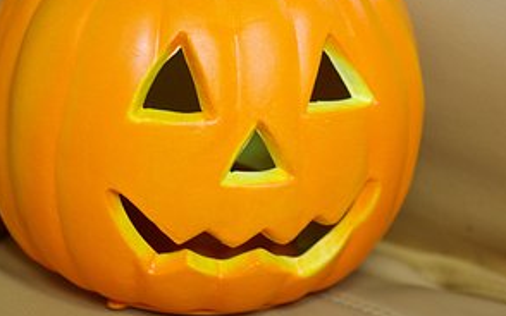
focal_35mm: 240
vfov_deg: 5.5
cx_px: 243
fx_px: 3311
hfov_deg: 8.7
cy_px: 76
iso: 400
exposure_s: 1/15
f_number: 2.8
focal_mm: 90
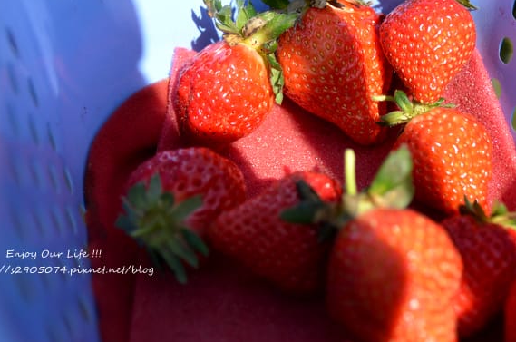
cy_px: 59
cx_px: 343
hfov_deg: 34.2
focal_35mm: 58
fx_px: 830
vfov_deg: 22.9
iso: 400
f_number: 2.8
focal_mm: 22
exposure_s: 1/4000
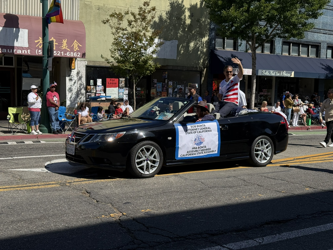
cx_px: 166
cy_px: 125
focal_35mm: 48
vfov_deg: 30.3
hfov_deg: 39.7
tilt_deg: -4.2
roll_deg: -2.5
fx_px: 462
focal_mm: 6.76
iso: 64
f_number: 1.78
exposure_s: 1/2667
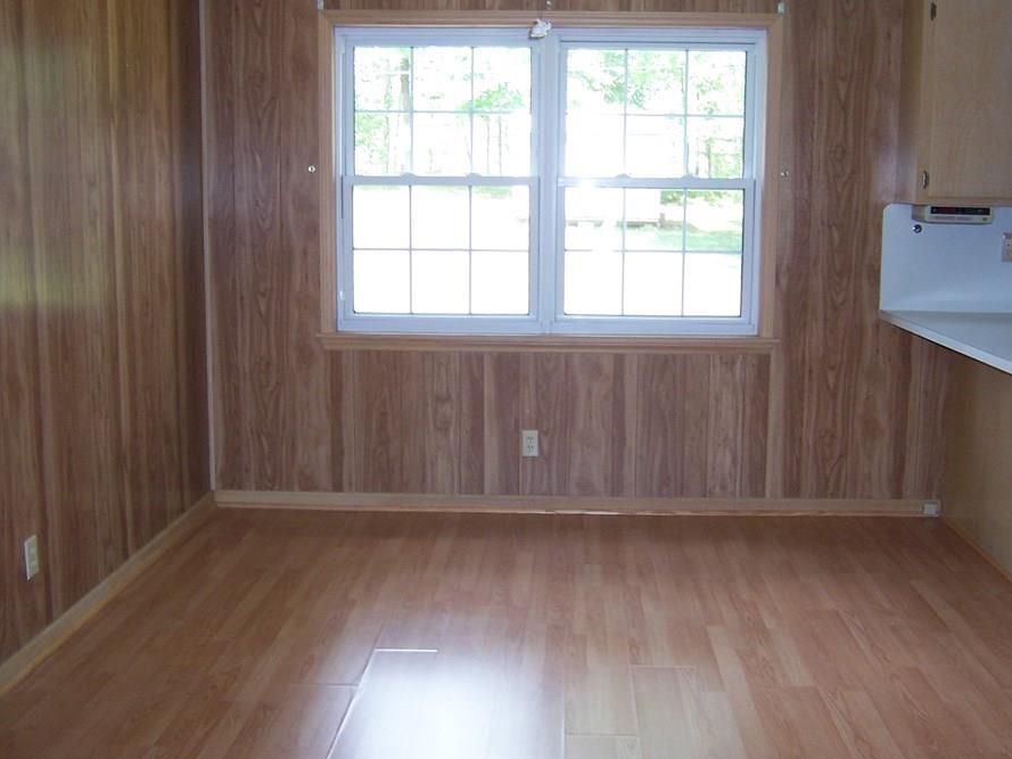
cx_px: 527
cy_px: 346
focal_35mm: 38
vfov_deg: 37.7
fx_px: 1111
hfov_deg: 49.0
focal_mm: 5.5
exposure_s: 1/60
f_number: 2.8
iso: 140
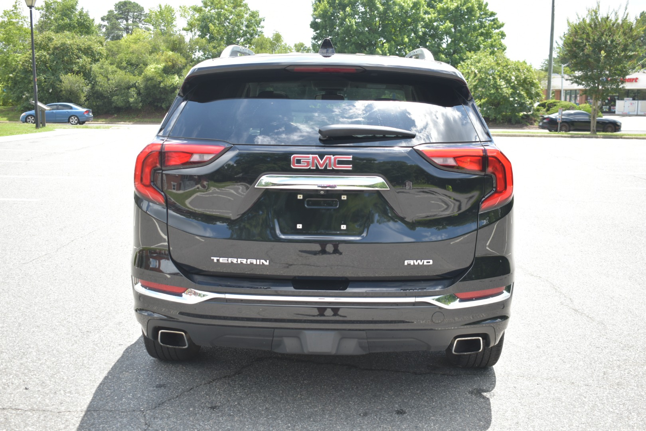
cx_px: 323
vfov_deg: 33.0
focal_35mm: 40
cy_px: 216
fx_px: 727
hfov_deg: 47.9
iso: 100
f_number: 4
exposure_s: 1/160
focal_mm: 27
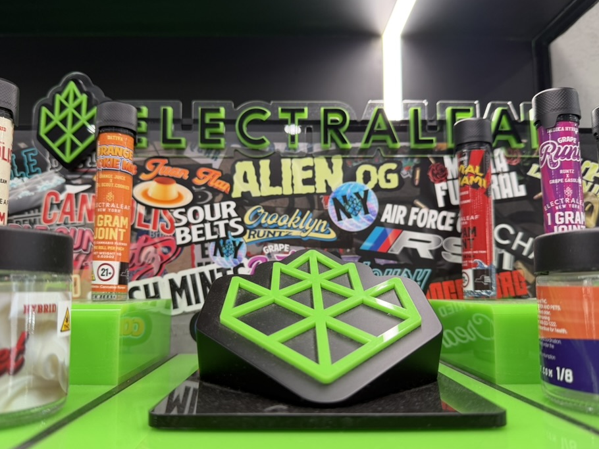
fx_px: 467
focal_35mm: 27
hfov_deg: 65.3
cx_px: 284
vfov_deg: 51.4
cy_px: 229
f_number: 1.78
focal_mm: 6.76
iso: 160
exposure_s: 1/121
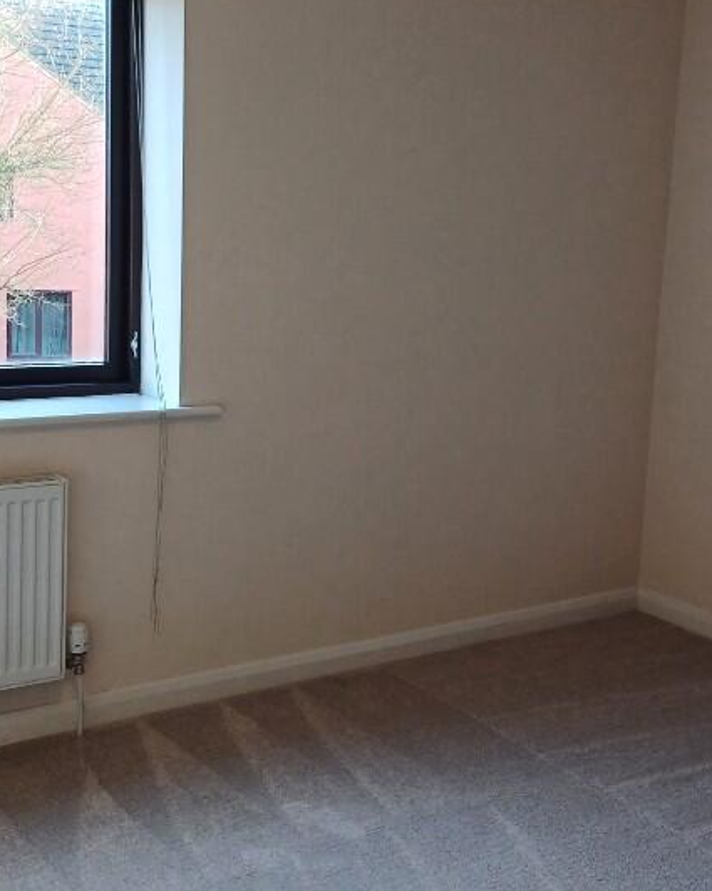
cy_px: 384
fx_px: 1239
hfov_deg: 32.0
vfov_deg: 39.5
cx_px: 394
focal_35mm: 47
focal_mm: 4.65
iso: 80
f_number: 1.8
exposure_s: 1/50
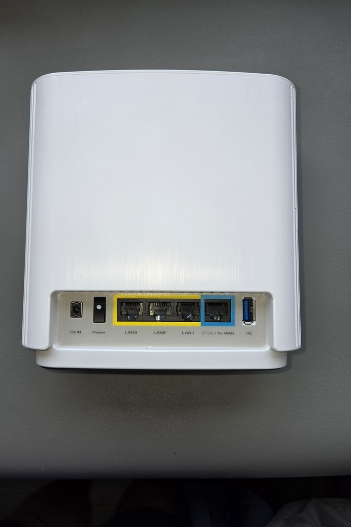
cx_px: 165
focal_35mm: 24
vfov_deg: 73.8
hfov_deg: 53.1
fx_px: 351
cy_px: 263
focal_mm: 5.4
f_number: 1.8
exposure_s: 1/525
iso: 25
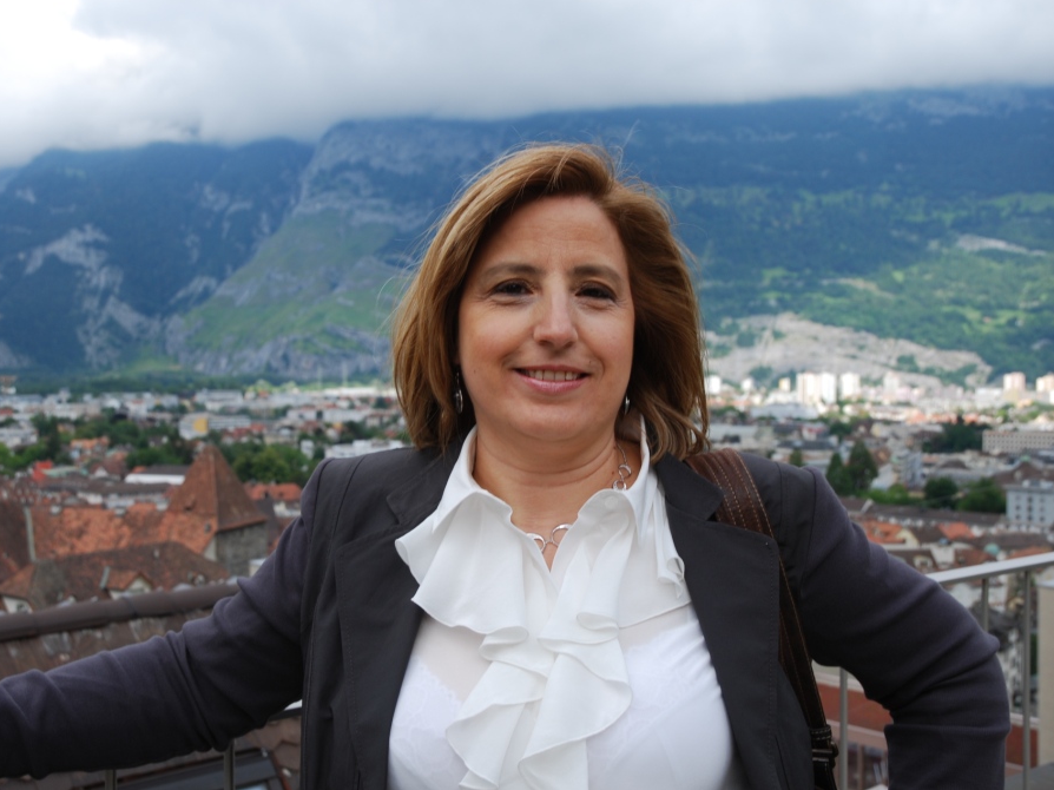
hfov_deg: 43.8
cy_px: 387
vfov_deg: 33.6
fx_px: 1309
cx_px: 468
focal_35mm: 43
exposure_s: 1/160
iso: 100
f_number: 7.1
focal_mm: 26
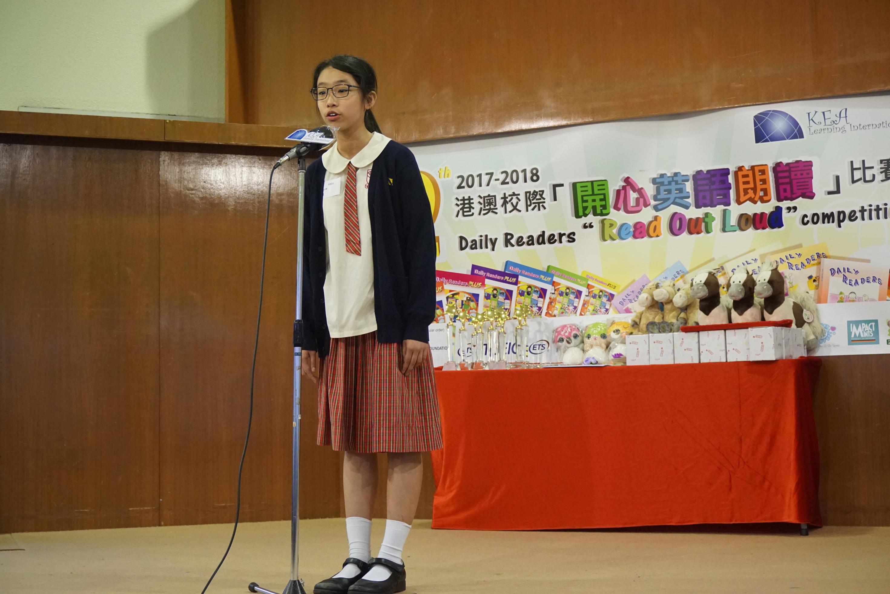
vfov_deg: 24.4
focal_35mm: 56
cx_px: 445
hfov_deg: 35.9
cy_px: 297
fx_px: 1372
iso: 2000
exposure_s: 1/60
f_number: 5.6
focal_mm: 37
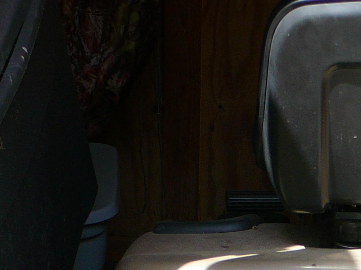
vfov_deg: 10.0
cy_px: 304
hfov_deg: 13.0
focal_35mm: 147
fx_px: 1533
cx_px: 456
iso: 80
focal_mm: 8.2
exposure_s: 1/200
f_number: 3.5
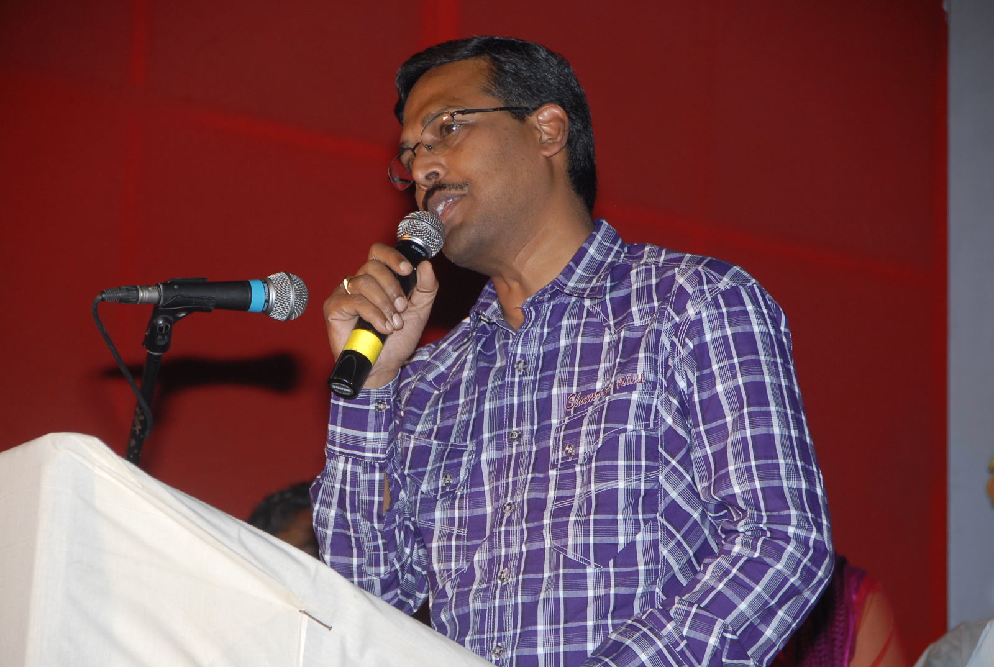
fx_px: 4648
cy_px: 334
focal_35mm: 168
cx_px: 497
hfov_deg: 12.2
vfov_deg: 8.2
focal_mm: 112
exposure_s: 1/125
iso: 320
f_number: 5.6
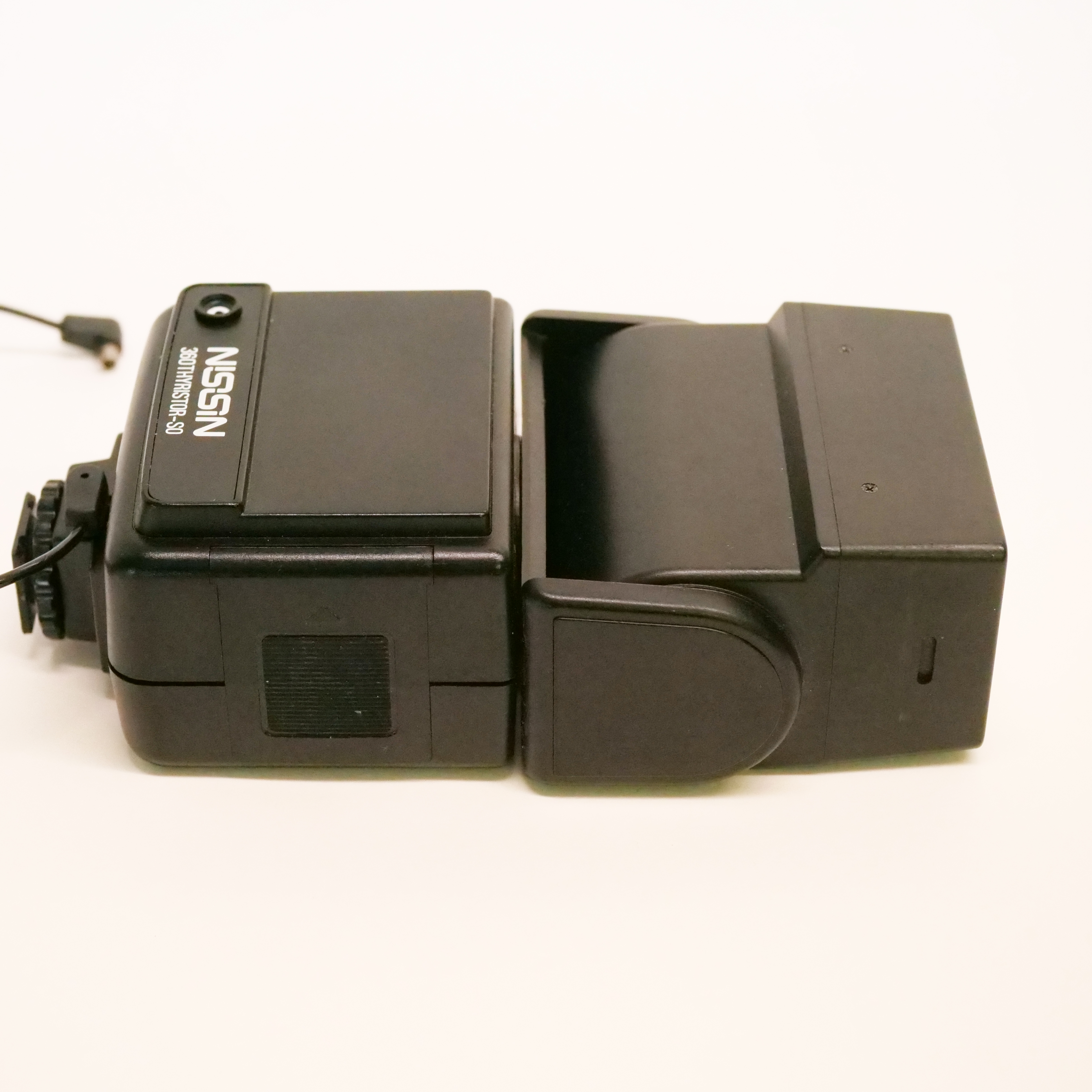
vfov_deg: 24.3
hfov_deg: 24.3
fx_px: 2534
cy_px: 546
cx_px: 413
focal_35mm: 71
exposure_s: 1/250
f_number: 4
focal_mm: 30
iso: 6400
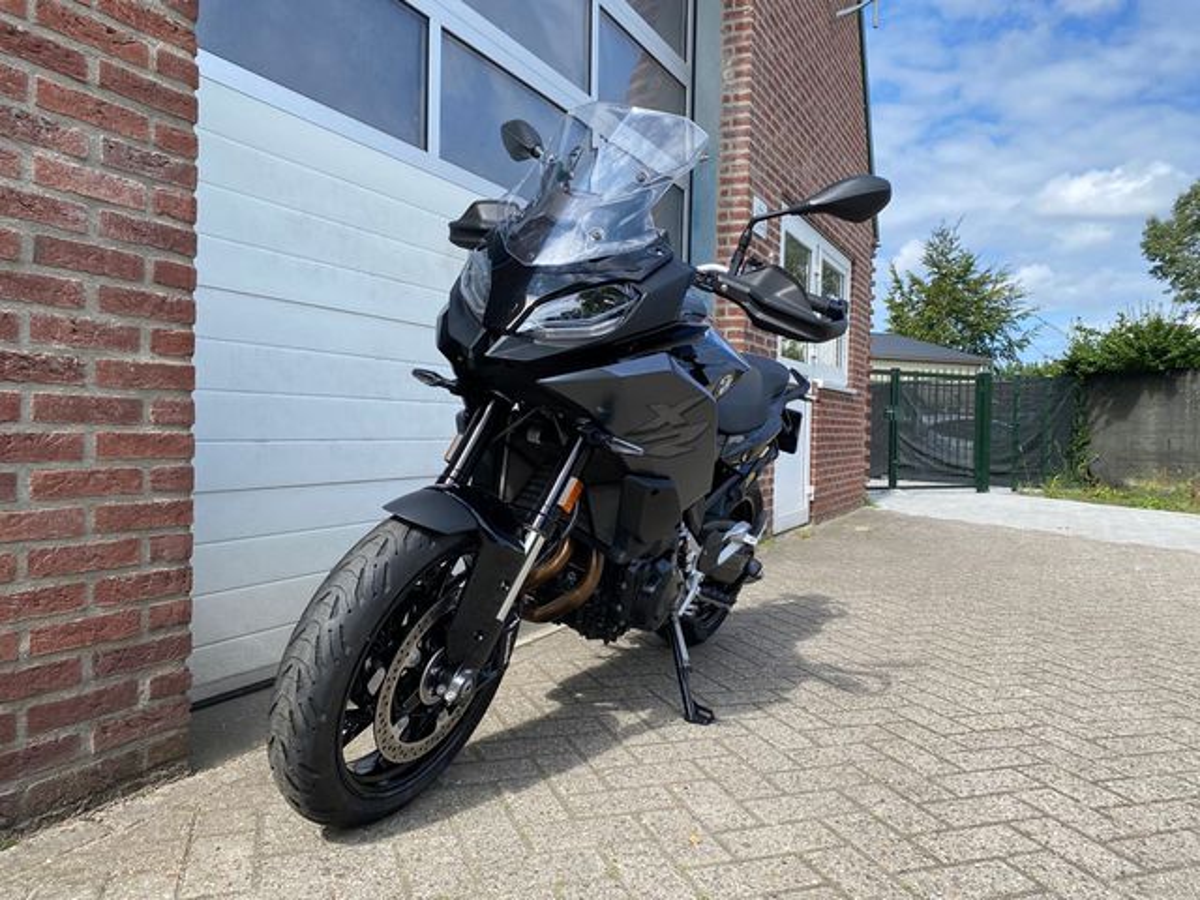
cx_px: 600
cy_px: 450
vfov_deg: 53.1
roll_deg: -0.3
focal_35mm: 26
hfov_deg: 67.3
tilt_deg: -1.9
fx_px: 901
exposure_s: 1/1346
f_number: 1.8
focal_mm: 4.25
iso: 32
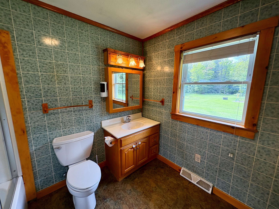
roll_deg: -0.4
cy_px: 104
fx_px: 113
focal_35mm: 14
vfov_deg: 85.7
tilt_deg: -8.5
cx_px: 140
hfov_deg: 102.1
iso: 125
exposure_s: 1/131
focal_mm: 2.22
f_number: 2.2
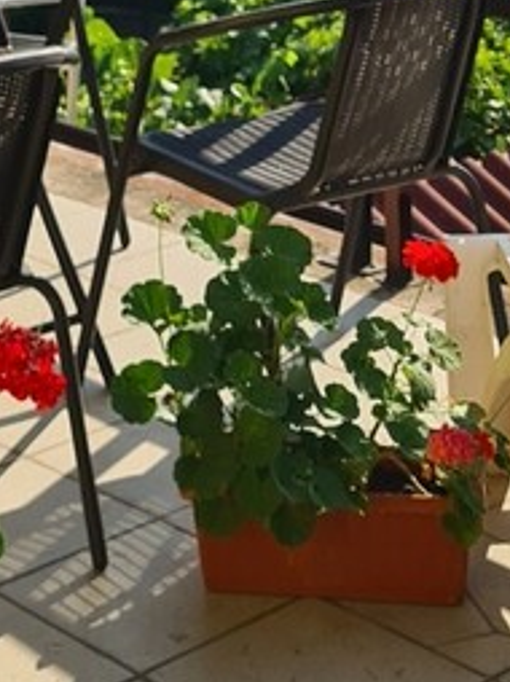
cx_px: 231
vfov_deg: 16.6
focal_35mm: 105
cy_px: -424
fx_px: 2066
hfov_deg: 14.1
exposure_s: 1/2536
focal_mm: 5.4
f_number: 1.8
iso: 50
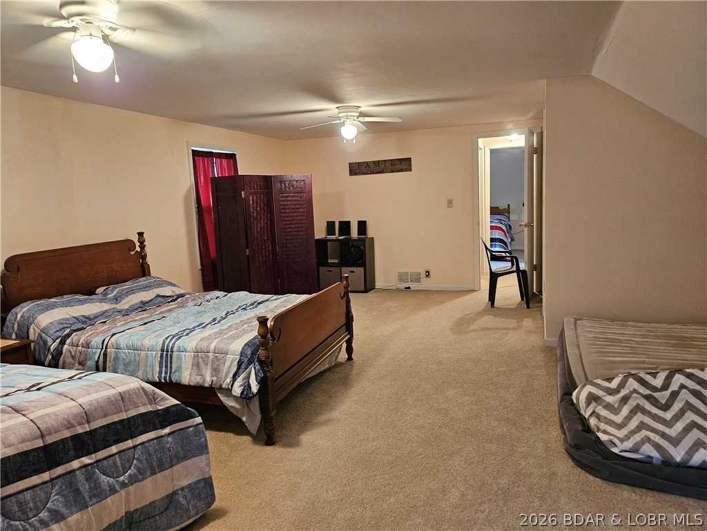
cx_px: 354
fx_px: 490
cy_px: 266
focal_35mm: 24
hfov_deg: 71.6
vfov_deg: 56.8
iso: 500
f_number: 1.8
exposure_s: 1/40
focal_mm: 5
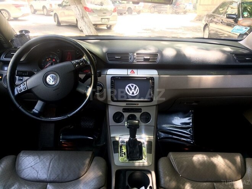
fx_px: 211
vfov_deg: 48.2
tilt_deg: -21.1
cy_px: 94
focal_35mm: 29
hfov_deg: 61.7
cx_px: 126
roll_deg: -3.3
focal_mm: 4.15
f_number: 2.2
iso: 50
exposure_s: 1/50
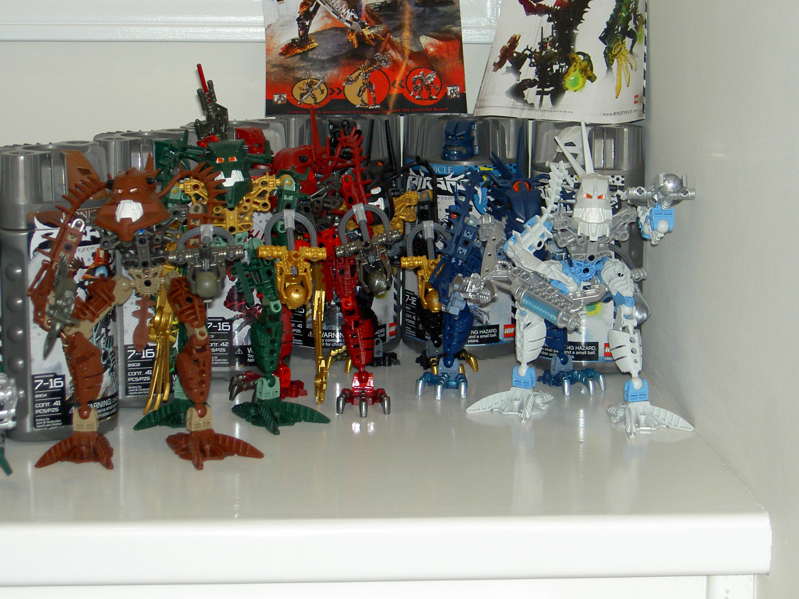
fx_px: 1823
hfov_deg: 24.7
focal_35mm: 79
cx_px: 406
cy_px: 259
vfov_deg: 18.7
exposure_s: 1/73
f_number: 3.7
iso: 100
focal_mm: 14.2
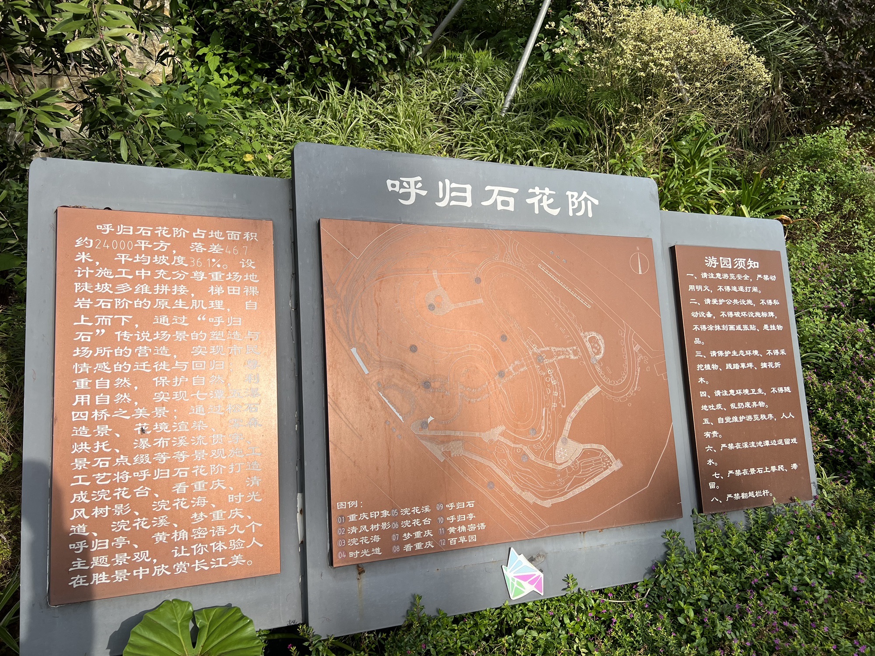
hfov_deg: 67.3
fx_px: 657
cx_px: 438
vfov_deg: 53.1
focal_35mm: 26
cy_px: 328
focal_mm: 5.7
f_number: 1.5
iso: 50
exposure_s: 1/2632
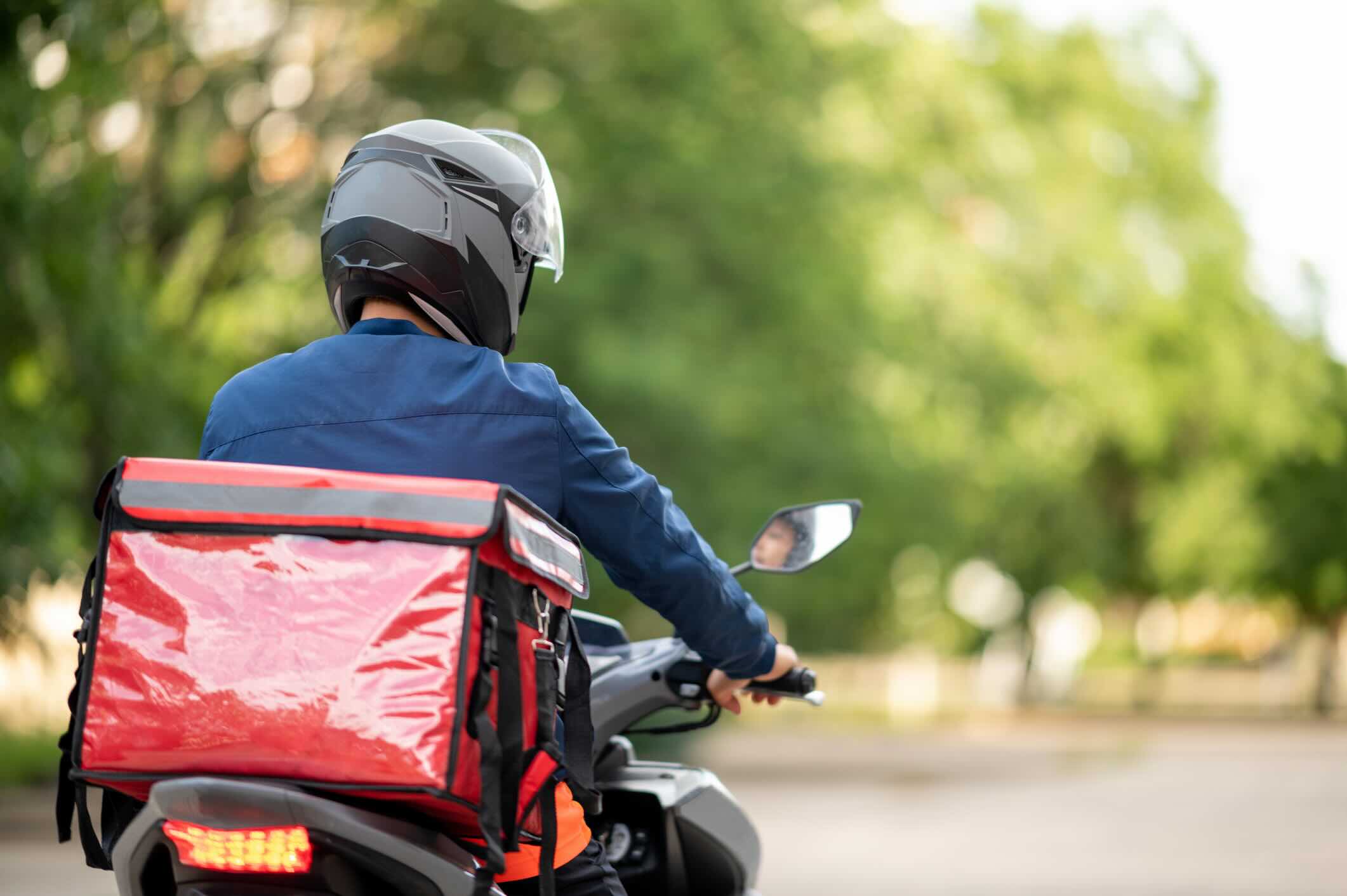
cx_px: 674
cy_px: 448
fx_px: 3926
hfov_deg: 19.5
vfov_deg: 13.0
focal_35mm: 105
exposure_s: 1/500
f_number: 1.4
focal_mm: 105
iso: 200
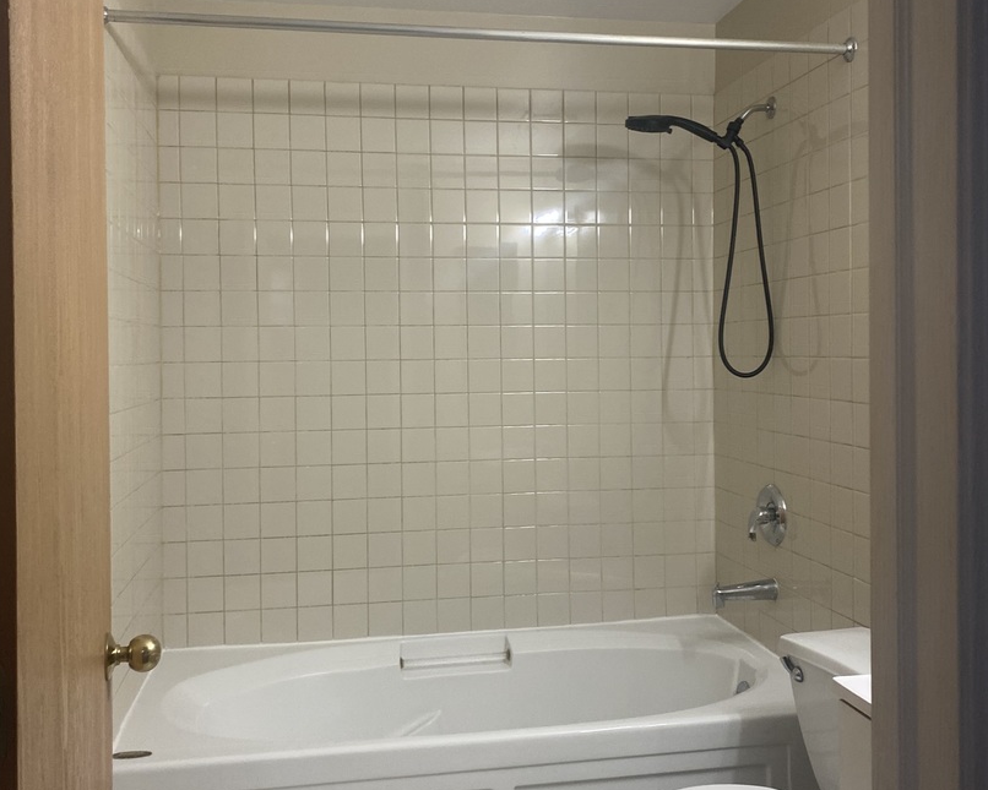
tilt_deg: +0.4
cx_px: 495
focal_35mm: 34
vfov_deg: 43.3
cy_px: 350
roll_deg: +1.1
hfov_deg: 52.8
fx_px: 994
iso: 100
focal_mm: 4.25
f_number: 1.8
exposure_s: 1/120
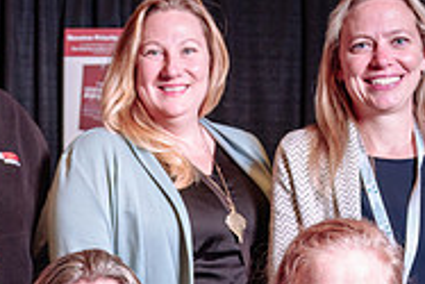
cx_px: 152
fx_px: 1170
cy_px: 326
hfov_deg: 20.5
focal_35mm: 99
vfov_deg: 13.5
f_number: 4
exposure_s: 1/50
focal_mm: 32
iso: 800
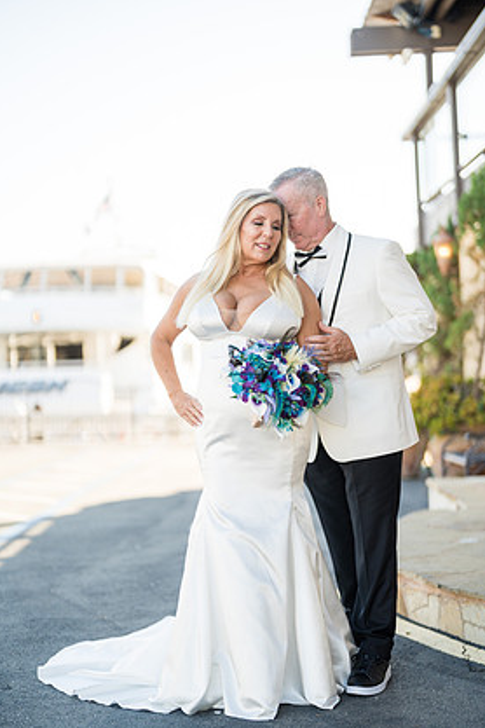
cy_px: 391
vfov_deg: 36.9
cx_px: 242
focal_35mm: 54
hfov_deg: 25.1
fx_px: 1091
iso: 125
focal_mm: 50
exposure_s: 1/2000
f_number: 1.2
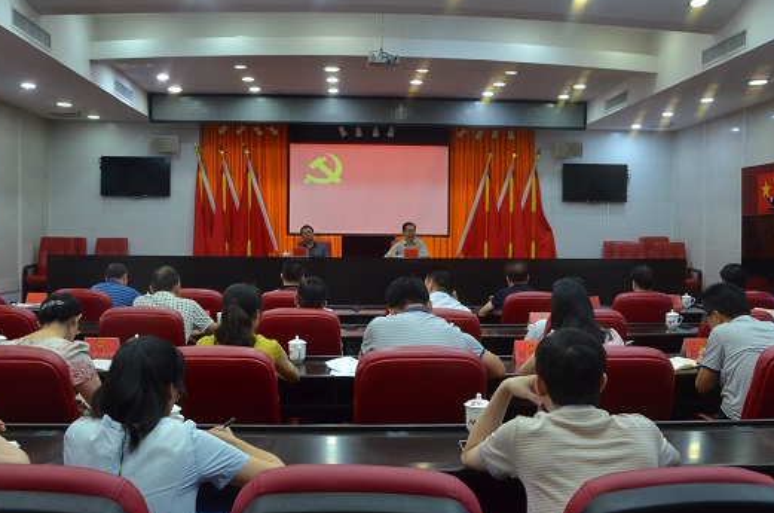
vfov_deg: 34.9
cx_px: 403
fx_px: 815
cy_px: 259
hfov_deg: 50.8
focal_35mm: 38
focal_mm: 22
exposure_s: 1/100
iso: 1600
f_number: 5
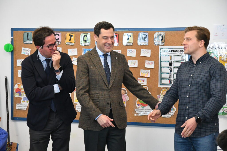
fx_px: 706
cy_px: 76
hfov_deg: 18.3
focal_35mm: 112
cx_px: 114
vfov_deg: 12.2
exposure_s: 1/500
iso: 9000
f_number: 5.3
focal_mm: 75
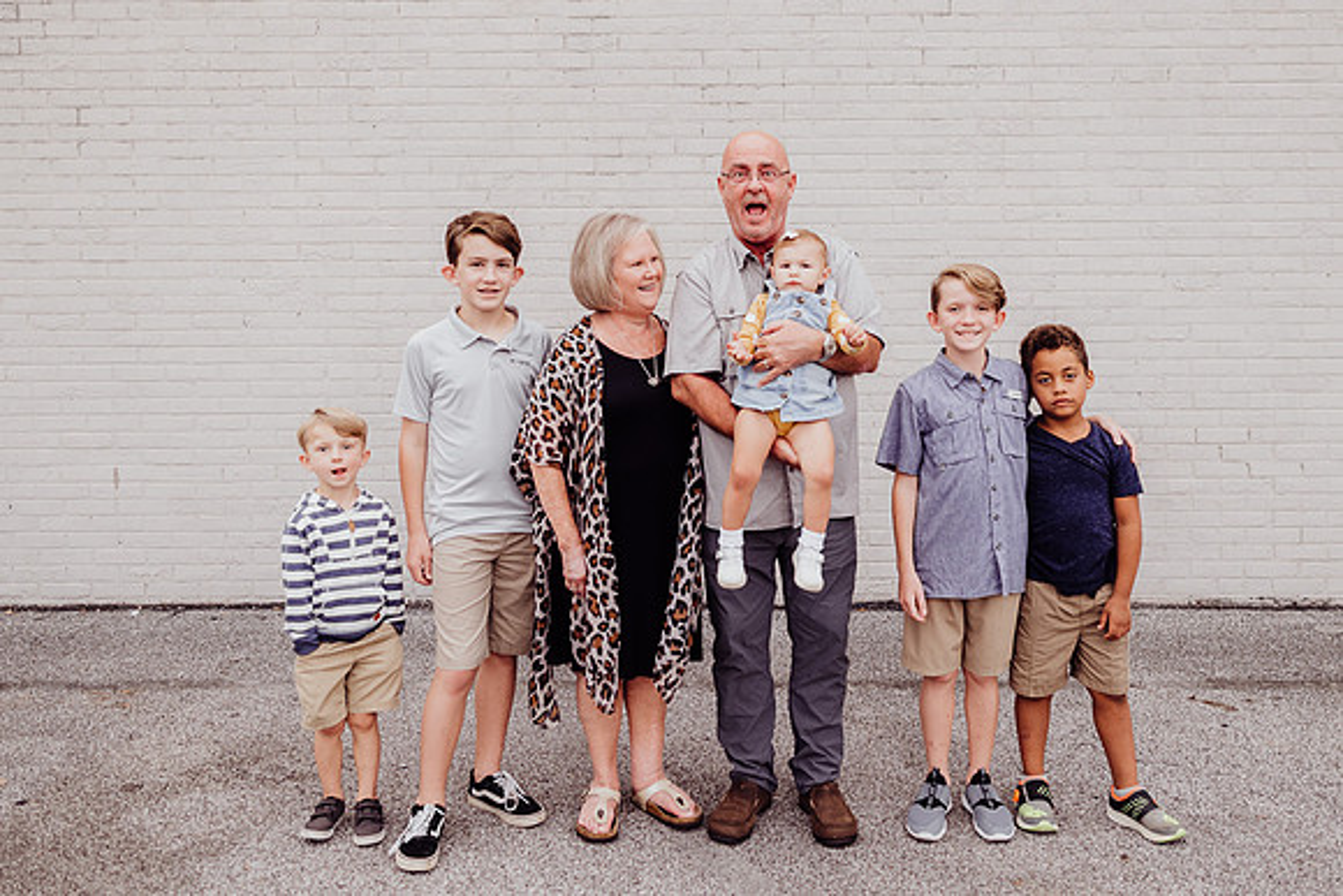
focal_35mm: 34
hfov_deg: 55.9
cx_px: 729
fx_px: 1263
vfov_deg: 38.8
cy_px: 345
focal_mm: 24
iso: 200
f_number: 2.5
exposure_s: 1/200
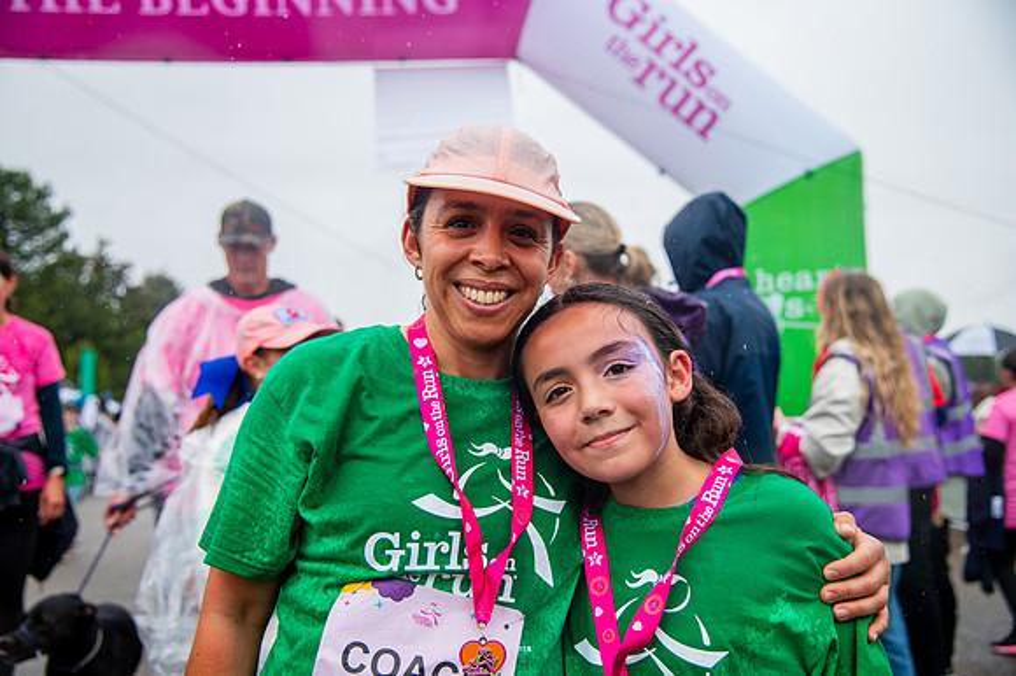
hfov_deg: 50.7
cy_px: 338
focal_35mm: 38
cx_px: 508
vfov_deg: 35.0
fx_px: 1072
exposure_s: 1/1600
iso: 1600
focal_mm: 38
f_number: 4
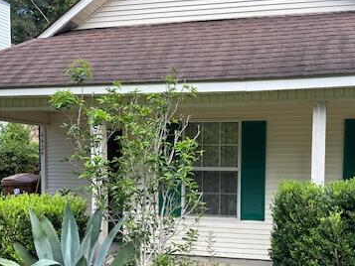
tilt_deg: -3.6
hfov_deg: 43.6
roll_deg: -1.0
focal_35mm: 43
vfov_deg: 33.2
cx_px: 214
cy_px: 187
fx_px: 441
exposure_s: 1/797
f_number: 1.78
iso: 80
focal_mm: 6.86
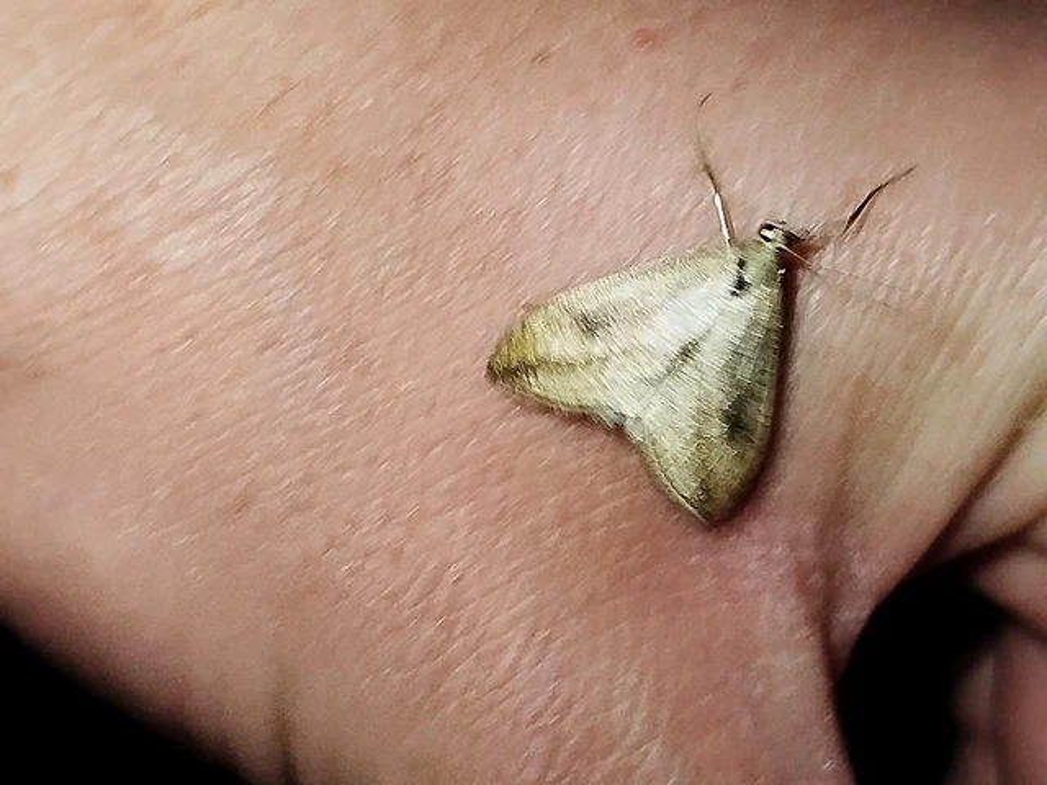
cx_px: 524
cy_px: 392
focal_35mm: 79
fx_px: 2389
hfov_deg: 24.7
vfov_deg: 18.7
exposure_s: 1/50
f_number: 1.7
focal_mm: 5.31
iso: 200
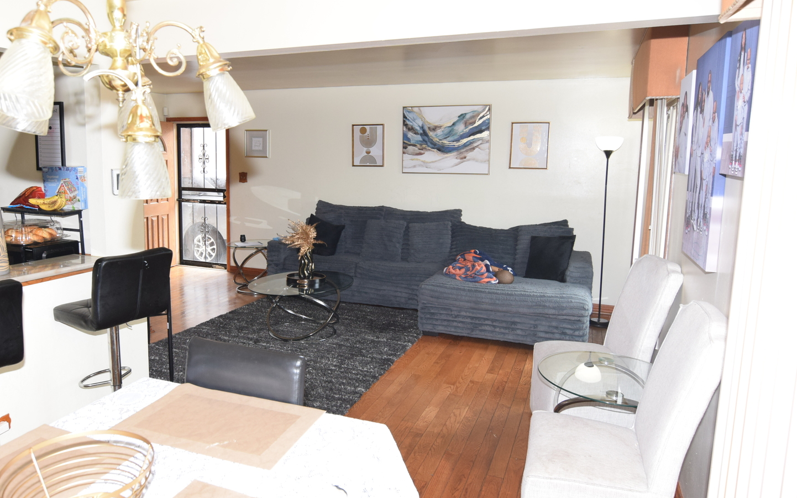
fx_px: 521
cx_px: 352
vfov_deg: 51.0
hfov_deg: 74.5
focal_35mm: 24
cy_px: 233
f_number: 4.5
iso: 800
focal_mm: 14
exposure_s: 1/80
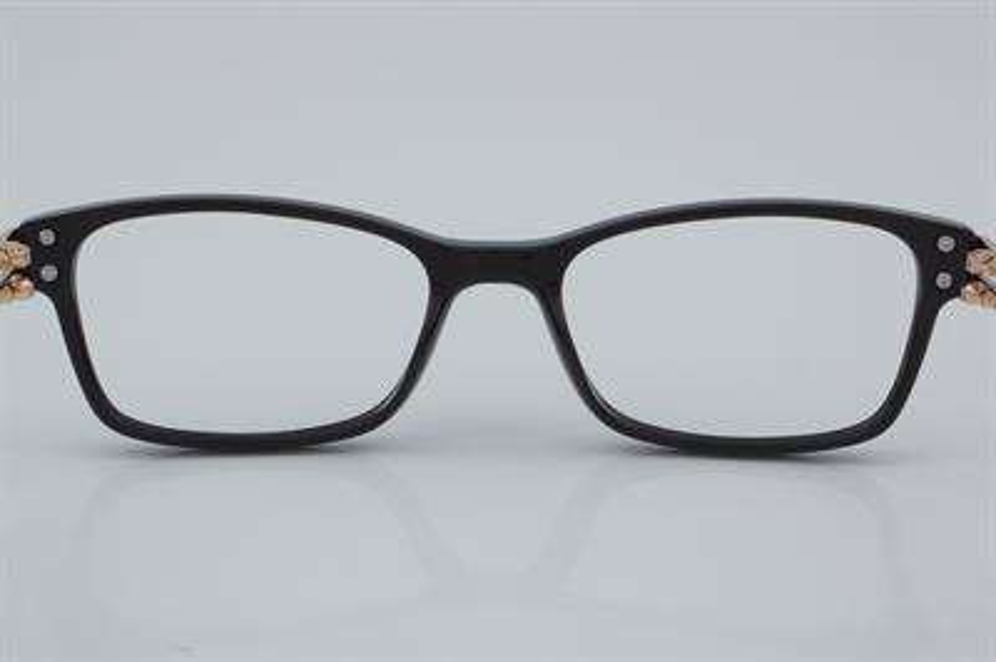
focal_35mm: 75
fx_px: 2073
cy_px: 331
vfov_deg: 18.2
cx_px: 498
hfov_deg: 27.0
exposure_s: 1/4
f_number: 32
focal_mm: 50
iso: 100
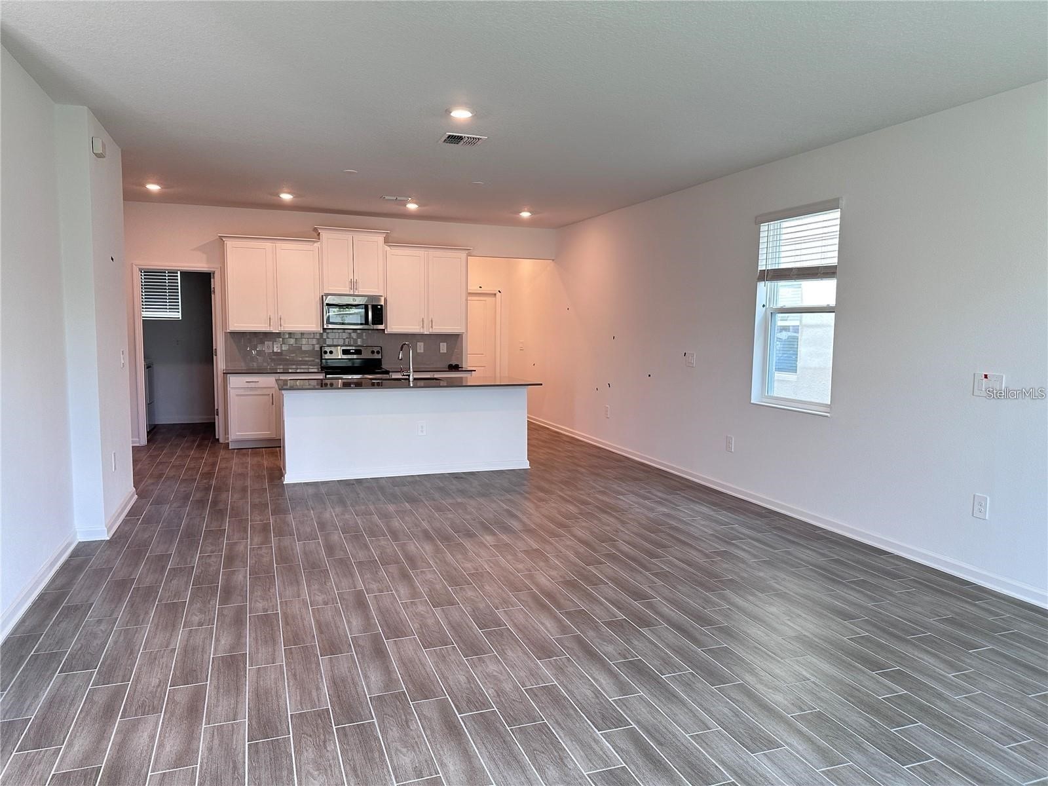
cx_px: 524
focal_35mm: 24
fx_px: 727
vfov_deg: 56.8
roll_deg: -0.4
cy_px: 393
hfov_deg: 71.6
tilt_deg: -5.9
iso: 200
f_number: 1.78
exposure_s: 1/120
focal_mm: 6.86
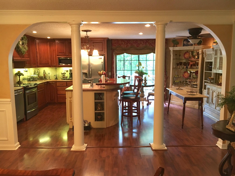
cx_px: 118
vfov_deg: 48.2
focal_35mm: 29
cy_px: 88
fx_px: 197
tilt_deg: -8.1
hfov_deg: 61.7
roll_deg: +0.0
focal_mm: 4.15
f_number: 2.2
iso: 160
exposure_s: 1/30
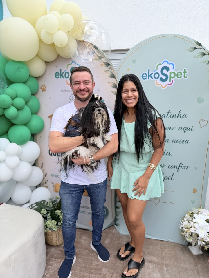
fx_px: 193
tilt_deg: -13.6
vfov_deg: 71.6
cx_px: 104
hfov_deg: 56.8
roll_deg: +0.0
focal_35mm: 24
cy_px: 139
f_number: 1.78
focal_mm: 6.76
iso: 80
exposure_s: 1/898
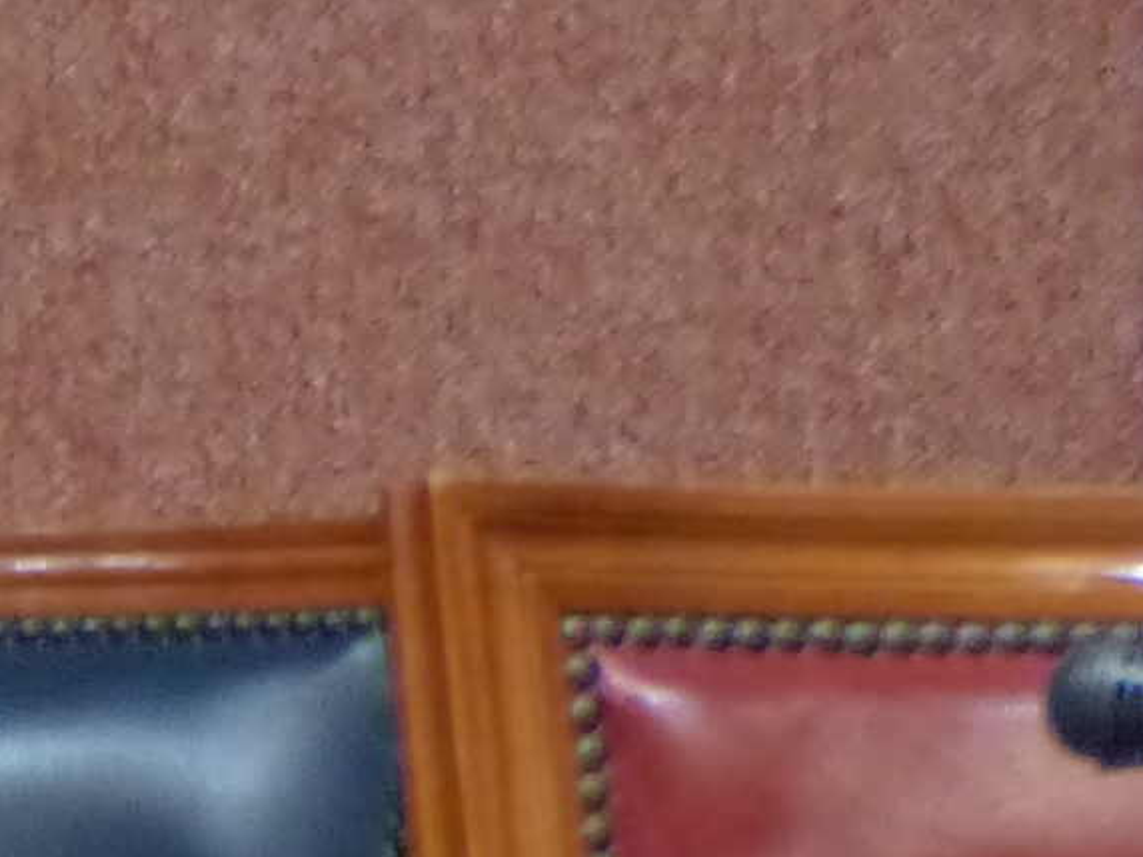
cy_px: 2675
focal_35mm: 713
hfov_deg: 2.7
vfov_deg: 2.1
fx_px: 23543
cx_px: -2448
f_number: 2.8
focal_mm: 18.3
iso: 400
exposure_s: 1/40
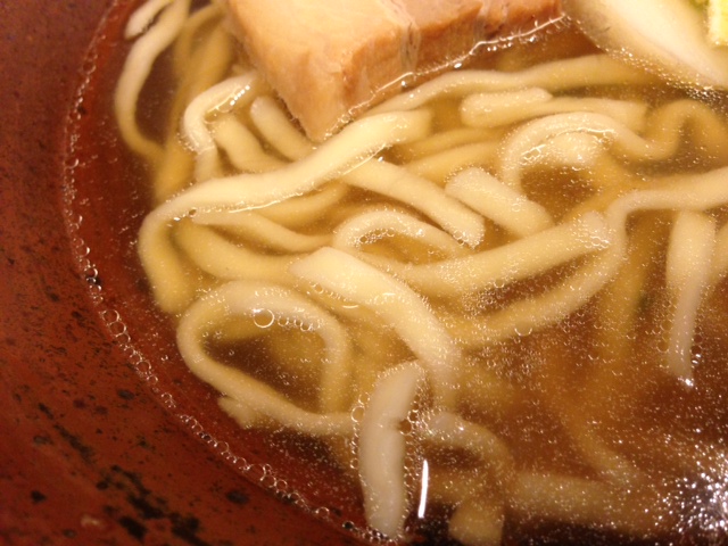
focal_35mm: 33
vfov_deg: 42.9
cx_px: 364
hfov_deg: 55.4
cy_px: 273
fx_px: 694
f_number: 2.4
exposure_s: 1/20
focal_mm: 4.13
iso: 160
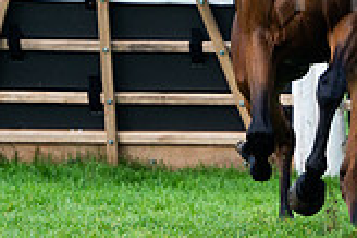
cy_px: -127
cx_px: 577
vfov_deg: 1.8
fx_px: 7479
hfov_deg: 2.7
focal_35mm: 755
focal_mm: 210
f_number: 4
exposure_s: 1/1000
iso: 500
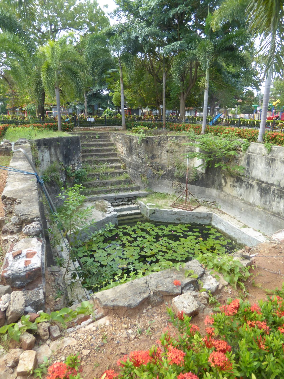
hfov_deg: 54.9
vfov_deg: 69.4
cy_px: 190
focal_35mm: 25
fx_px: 273
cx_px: 142
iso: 160
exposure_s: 1/160
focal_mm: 4.3
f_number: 3.3
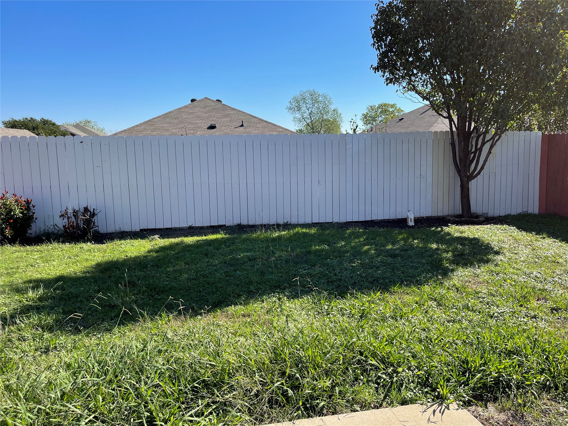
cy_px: 213
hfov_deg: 67.3
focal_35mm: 26
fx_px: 427
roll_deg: +1.5
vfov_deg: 53.1
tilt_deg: -10.0
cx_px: 284
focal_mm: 5.1
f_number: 1.6
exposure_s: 1/2660
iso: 32
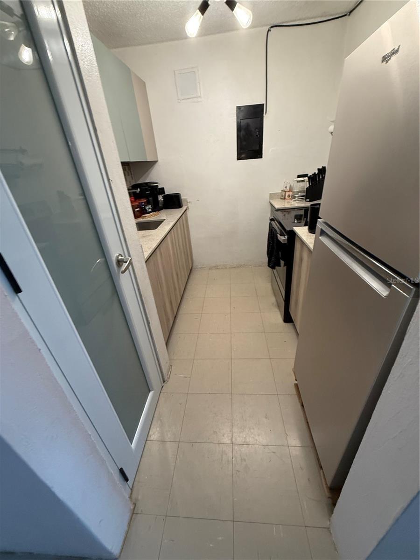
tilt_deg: -27.0
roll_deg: +5.0
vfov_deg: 102.1
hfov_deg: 85.7
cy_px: 280
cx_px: 210
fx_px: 226
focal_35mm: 14
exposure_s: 1/60
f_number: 2.2
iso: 250
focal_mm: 2.22
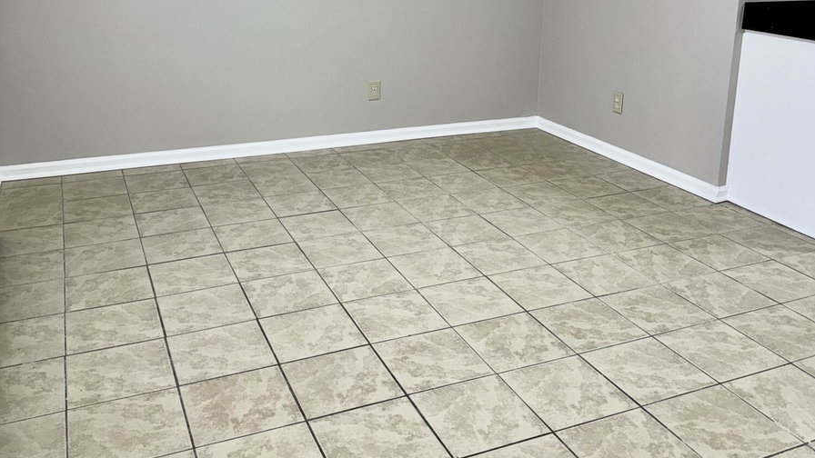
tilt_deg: -13.3
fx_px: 756
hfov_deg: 56.6
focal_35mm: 35
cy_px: 102
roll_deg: -0.2
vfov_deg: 32.9
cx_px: 408
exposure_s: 1/121
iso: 100
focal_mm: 6.76
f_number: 1.78
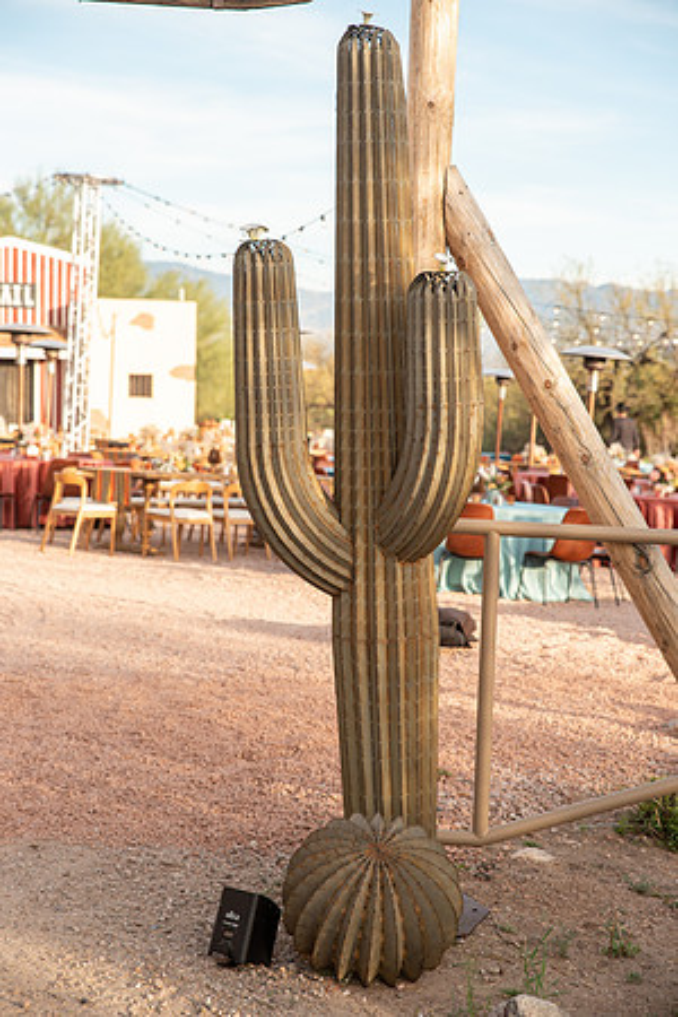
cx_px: 339
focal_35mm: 70
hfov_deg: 19.5
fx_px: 1977
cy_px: 508
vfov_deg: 28.8
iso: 400
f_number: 4
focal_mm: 70
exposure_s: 1/1000
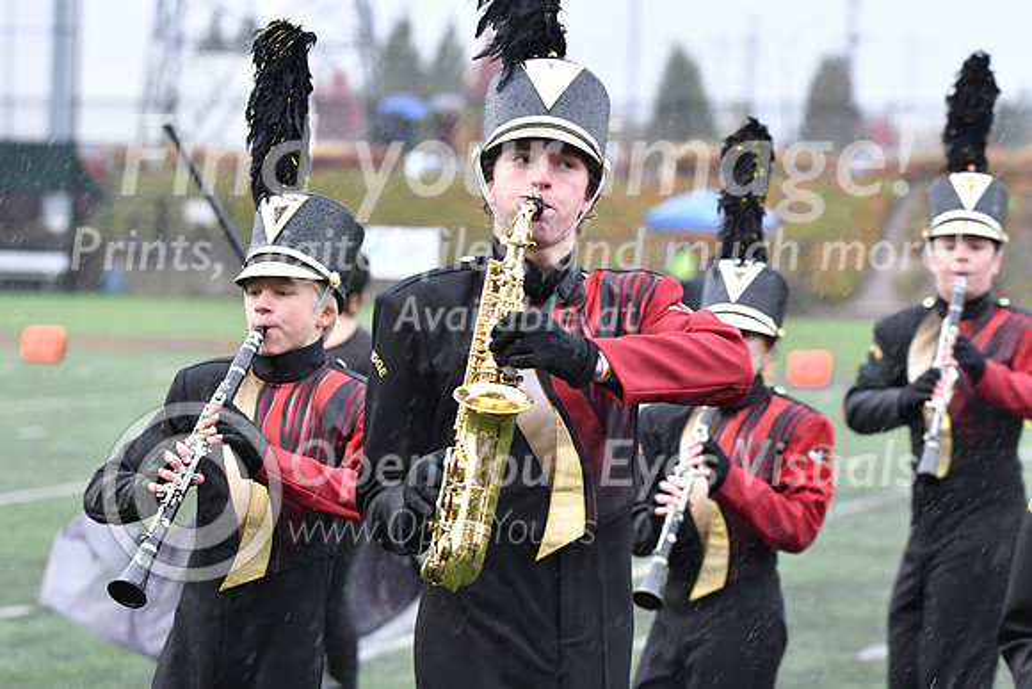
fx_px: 4731
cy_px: 344
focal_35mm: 165
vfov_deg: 8.3
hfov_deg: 12.4
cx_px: 516
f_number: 4
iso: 1000
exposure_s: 1/400
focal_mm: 110
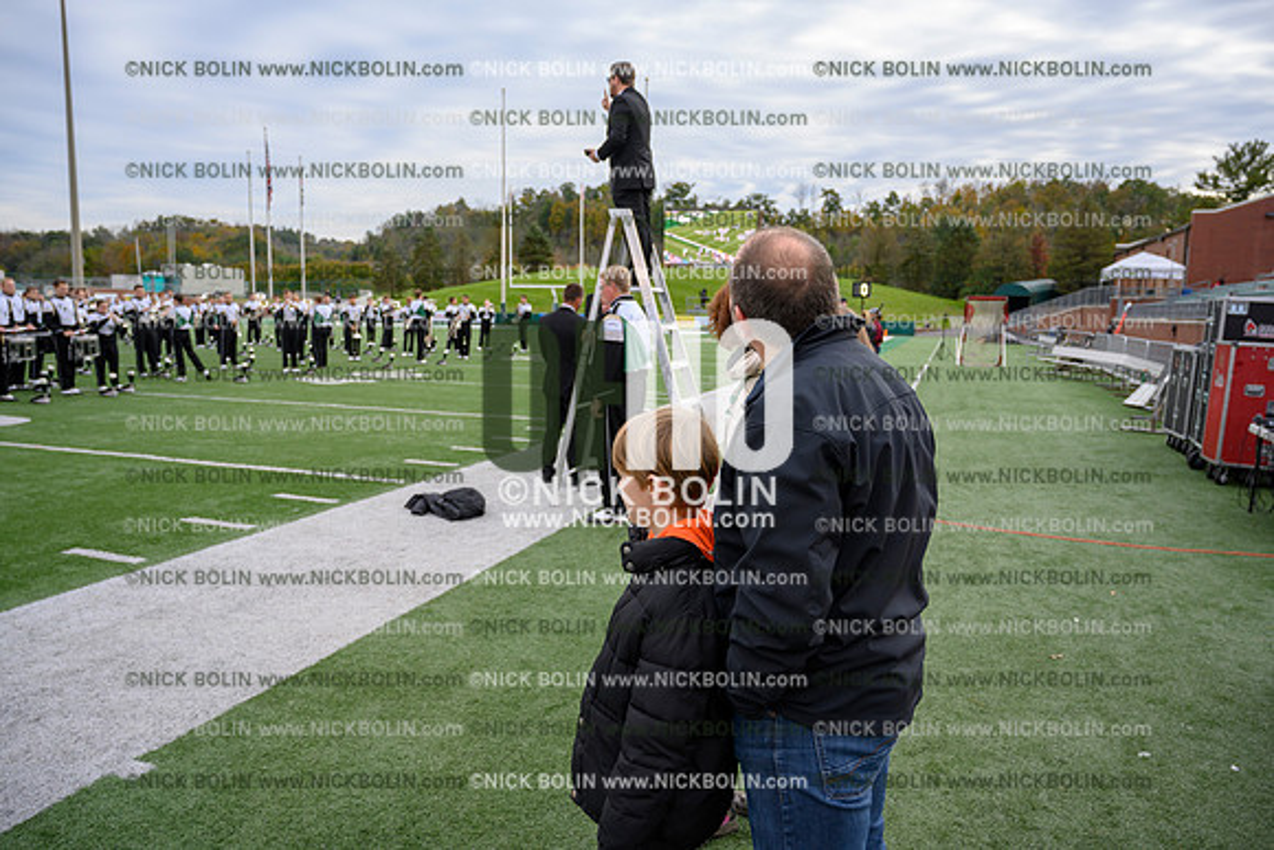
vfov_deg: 49.6
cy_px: 425
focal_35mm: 26
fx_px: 920
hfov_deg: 69.4
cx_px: 637
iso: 125
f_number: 4
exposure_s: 1/320
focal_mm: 26
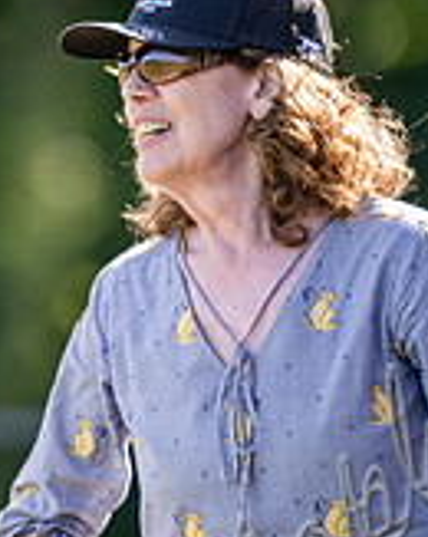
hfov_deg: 0.9
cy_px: 344
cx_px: 207
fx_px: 28047
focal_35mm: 1768
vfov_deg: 1.1
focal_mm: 400
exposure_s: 1/1000
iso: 400
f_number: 3.2
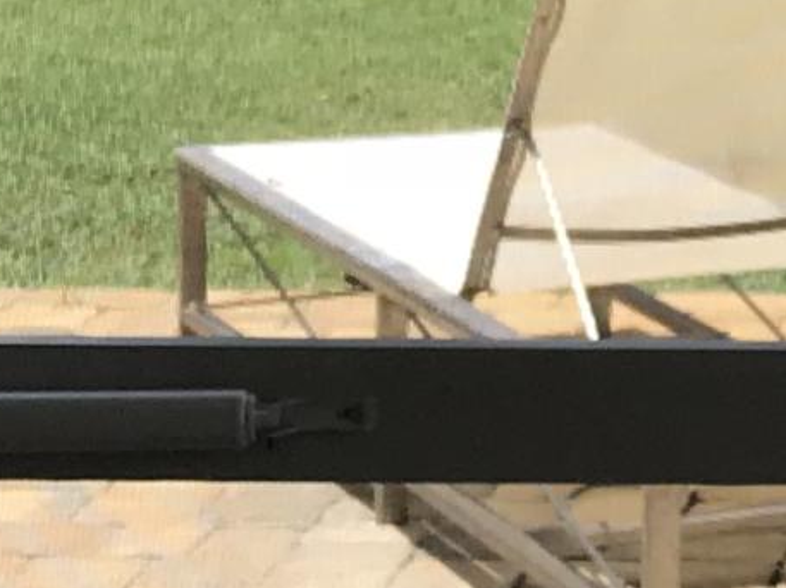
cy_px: -9
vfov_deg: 8.0
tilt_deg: -7.9
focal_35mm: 184
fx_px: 4175
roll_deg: -1.4
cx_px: 1371
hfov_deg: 10.2
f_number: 1.8
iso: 20
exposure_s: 1/1140
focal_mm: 3.99
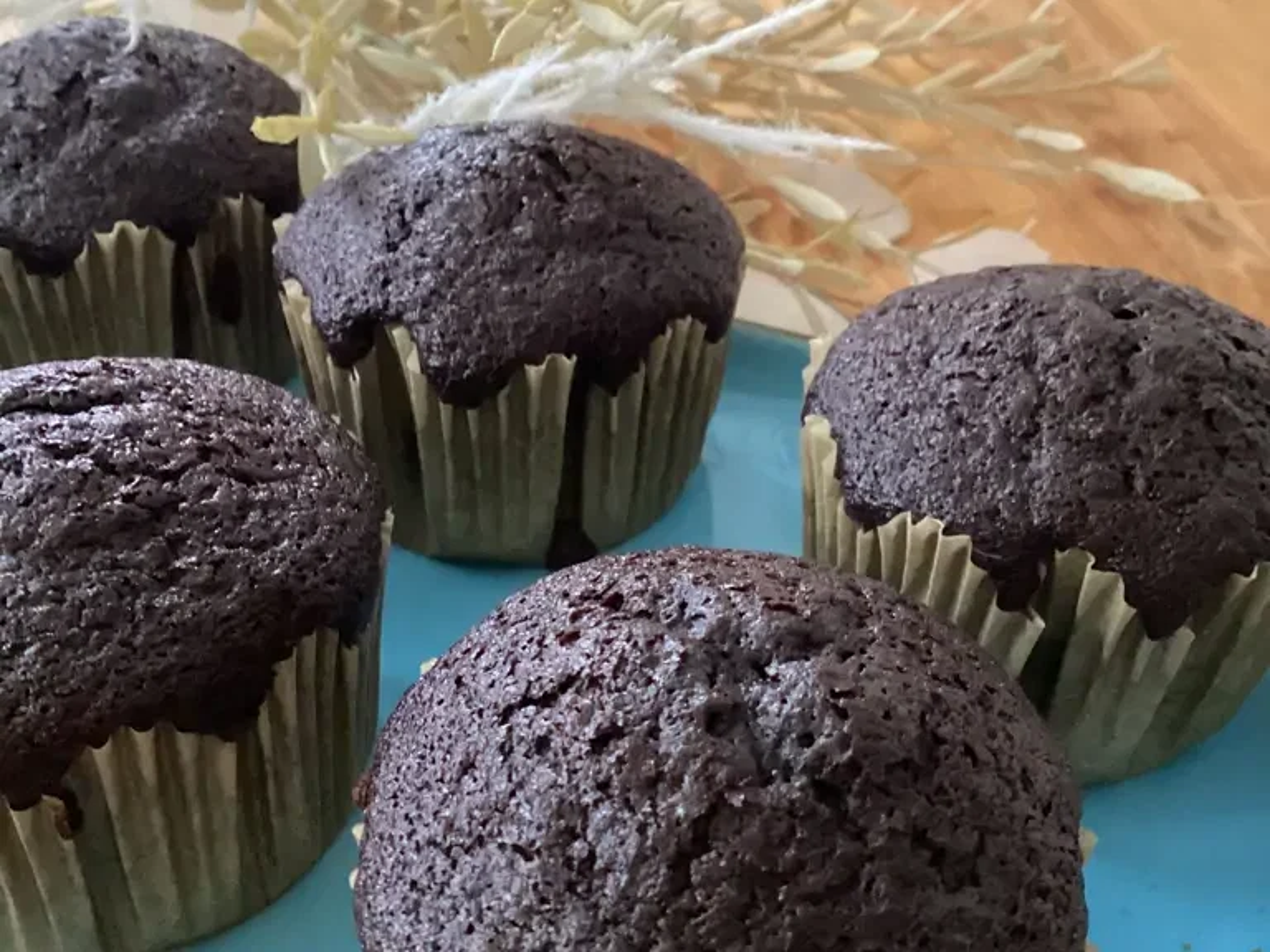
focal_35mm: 31
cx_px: 635
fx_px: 1137
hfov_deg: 58.4
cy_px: 476
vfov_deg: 45.4
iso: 640
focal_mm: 3.3
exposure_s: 1/24
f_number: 2.4
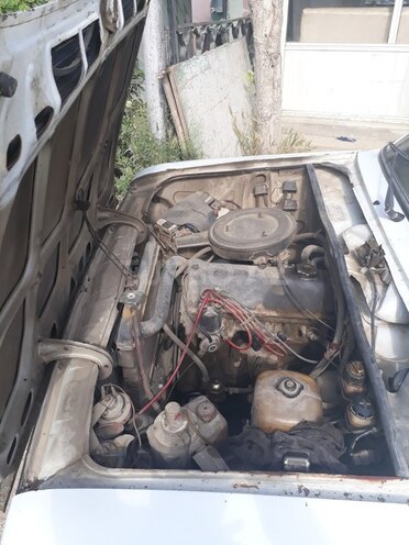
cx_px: 204
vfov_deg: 65.3
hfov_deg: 51.4
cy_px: 272
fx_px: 425
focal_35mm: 27
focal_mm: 3.6
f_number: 1.9
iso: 40
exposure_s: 1/564
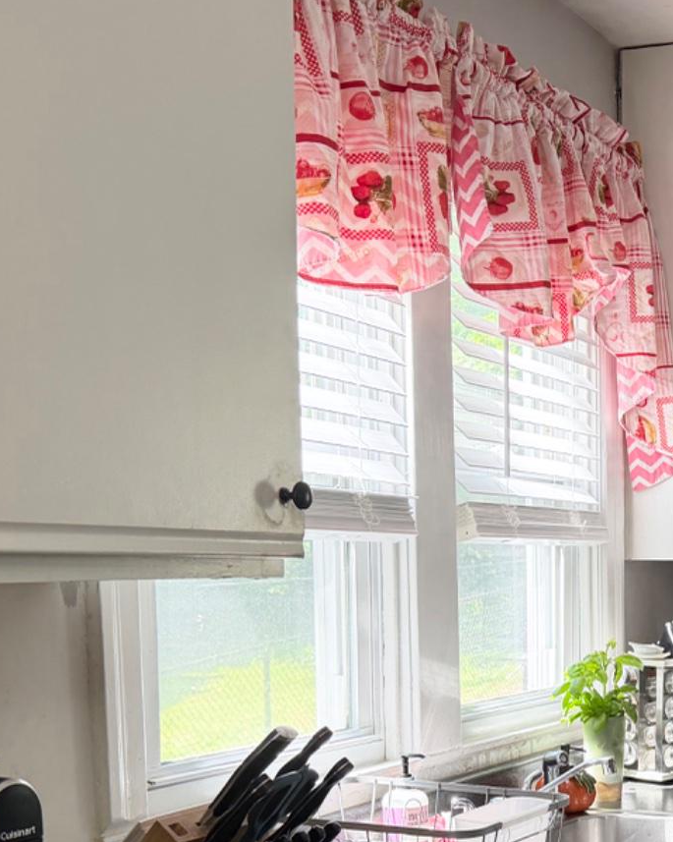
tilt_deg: -6.4
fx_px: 1395
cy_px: 735
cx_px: 695
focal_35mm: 56
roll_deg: -0.7
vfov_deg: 32.2
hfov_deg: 25.6
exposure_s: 1/204
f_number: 1.78
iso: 200
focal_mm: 6.76
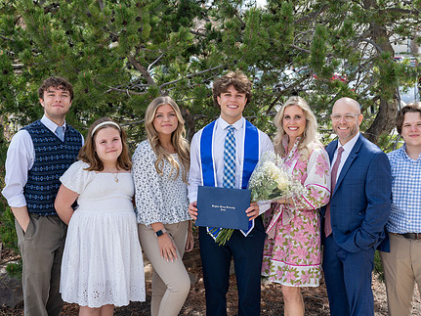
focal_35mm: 60
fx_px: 730
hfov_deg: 32.2
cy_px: 136
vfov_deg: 24.4
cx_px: 229
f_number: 4
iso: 80
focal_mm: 39
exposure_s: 1/320
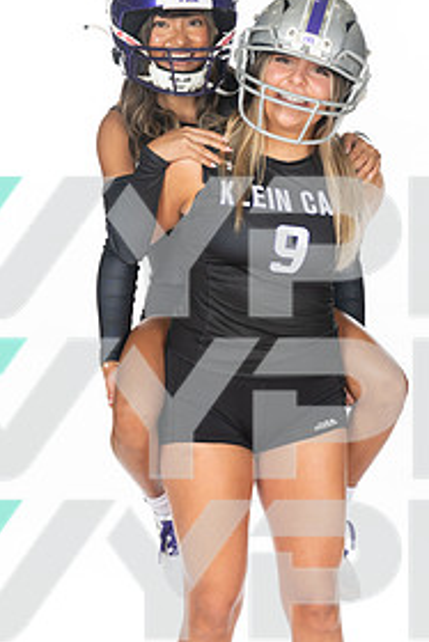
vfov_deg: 22.5
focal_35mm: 90
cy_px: 410
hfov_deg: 15.2
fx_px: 1607
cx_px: 227
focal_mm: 56
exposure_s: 1/320
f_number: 7.1
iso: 800
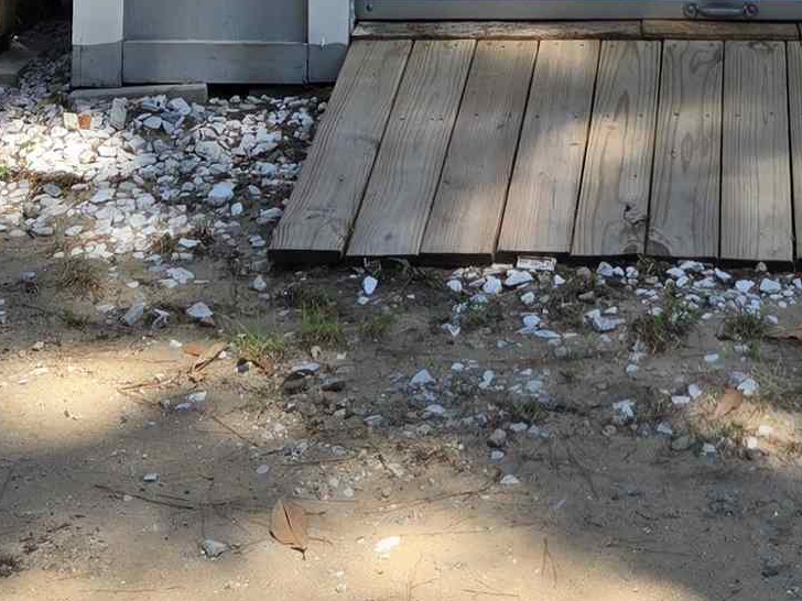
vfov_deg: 13.3
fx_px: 2247
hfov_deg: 19.9
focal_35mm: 97
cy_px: -557
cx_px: 707
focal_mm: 5.4
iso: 25
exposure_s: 1/641
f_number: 1.8
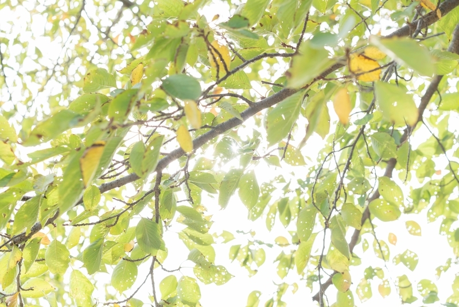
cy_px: 154
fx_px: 701
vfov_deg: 24.6
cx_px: 230
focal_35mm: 55
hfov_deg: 36.2
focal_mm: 55
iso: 400
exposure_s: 1/320
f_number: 5
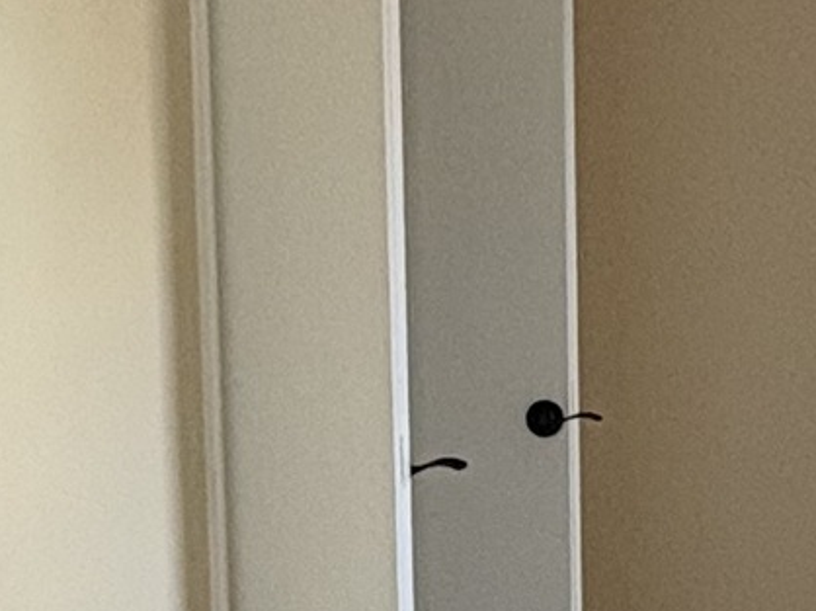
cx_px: 539
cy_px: 500
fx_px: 2427
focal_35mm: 103
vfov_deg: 14.3
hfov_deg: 19.0
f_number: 2.2
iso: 250
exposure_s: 1/60
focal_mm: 2.22
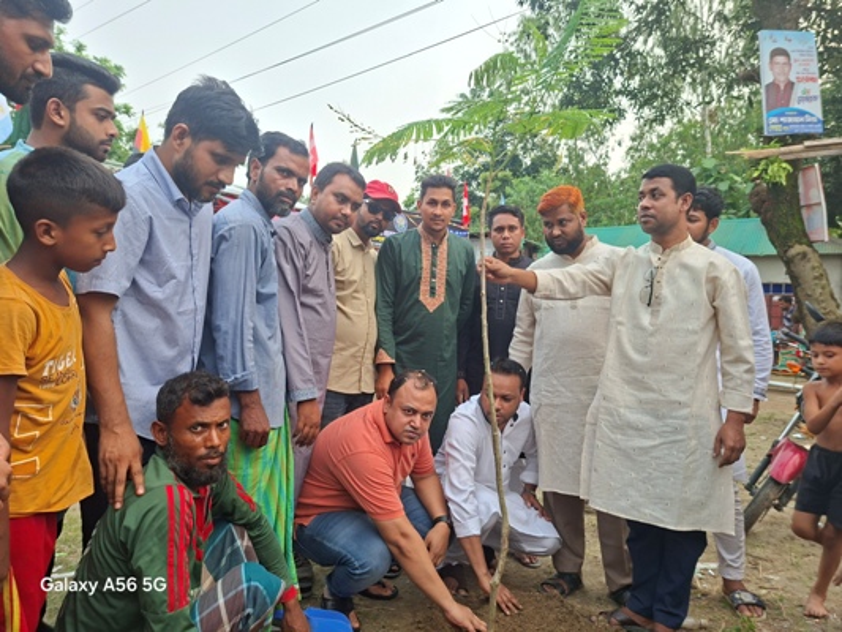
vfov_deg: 58.9
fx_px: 560
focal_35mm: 23
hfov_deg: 73.9
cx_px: 421
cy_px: 316
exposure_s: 1/186
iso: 50
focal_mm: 5.54
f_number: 1.8
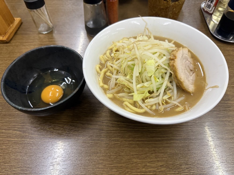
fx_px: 162
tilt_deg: -55.0
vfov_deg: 56.8
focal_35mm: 24
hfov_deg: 71.6
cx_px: 117
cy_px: 88
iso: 400
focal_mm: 6.76
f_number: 1.78
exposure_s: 1/60
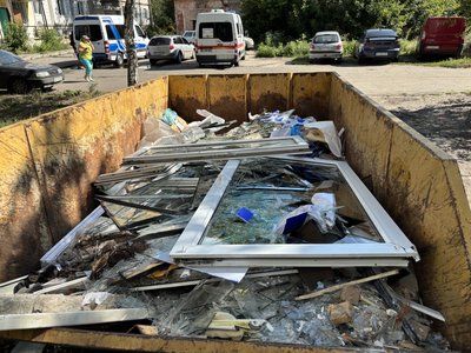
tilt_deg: -22.5
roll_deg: +1.7
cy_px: 176
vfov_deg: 53.1
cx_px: 236
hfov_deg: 67.3
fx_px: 354
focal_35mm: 26
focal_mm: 5.96
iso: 50
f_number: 1.6
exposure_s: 1/1522
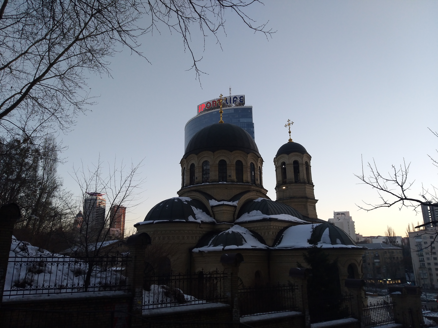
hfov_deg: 65.3
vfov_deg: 51.4
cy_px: 164
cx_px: 219
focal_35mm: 27
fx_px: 342
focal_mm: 3.93
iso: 50
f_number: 1.7
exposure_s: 1/189
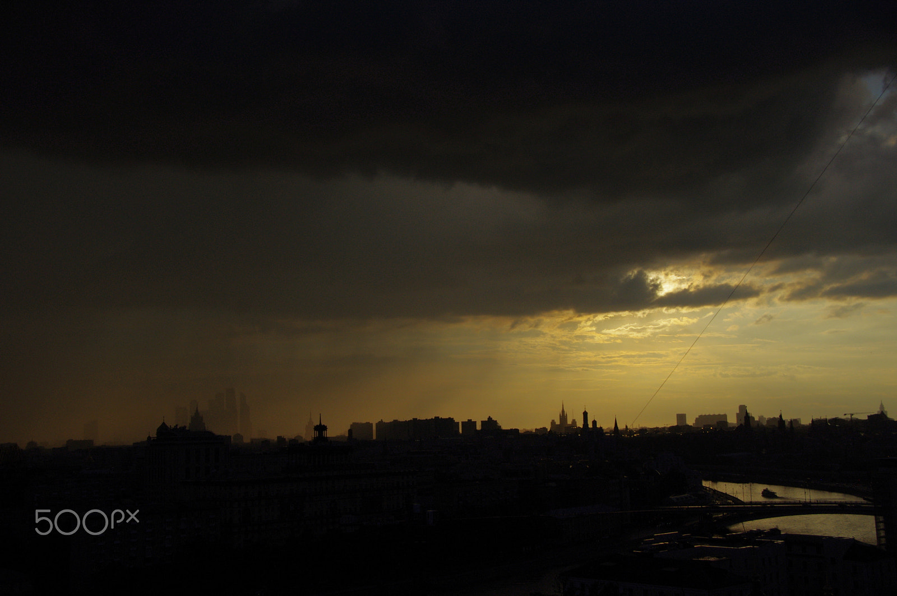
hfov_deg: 45.5
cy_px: 298
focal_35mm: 43
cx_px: 448
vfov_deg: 31.1
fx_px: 1070
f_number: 6.3
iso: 200
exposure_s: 1/4000
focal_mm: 29.38
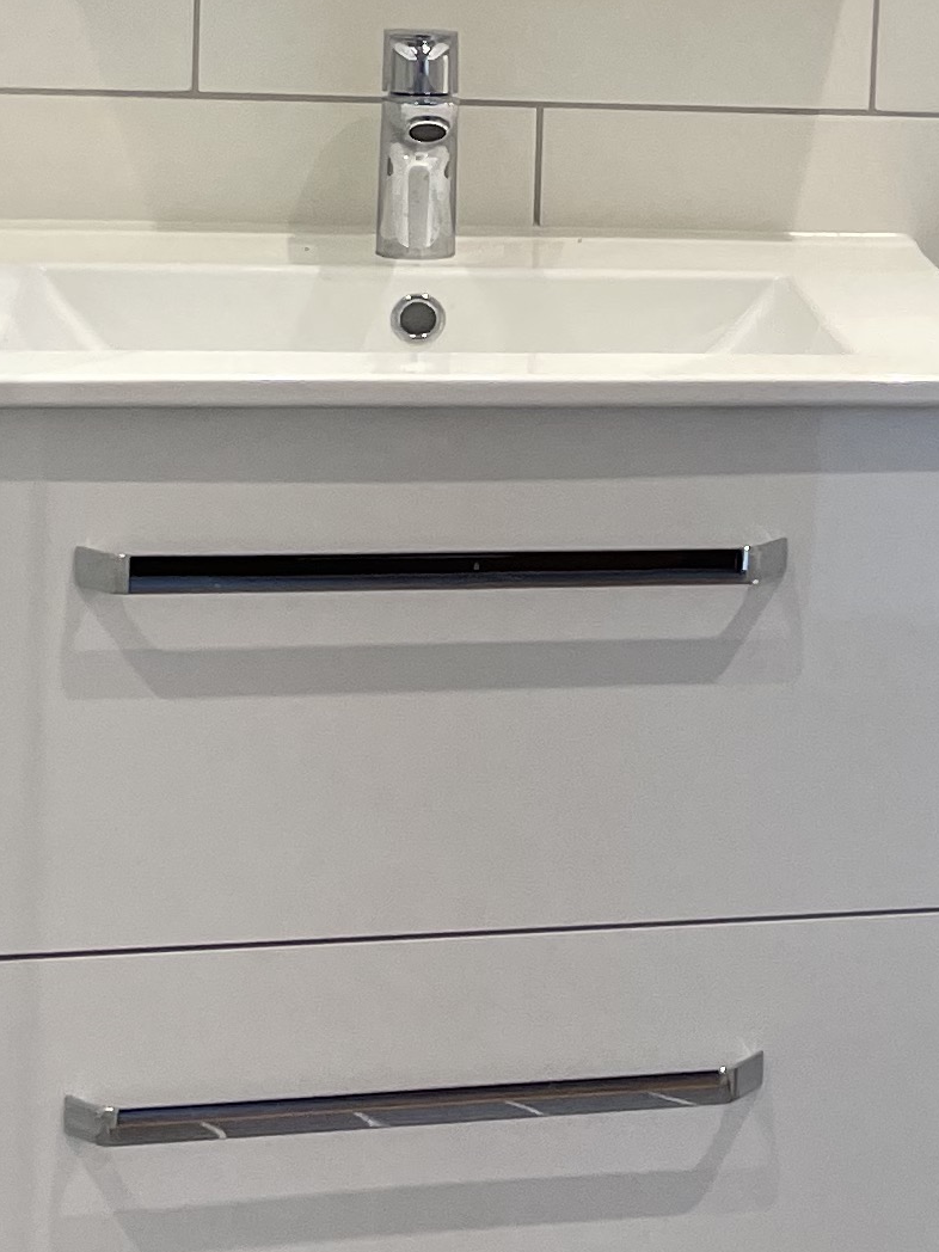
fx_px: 3617
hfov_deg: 13.5
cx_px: 1604
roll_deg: -3.5
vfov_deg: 19.3
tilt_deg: -7.2
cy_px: 161
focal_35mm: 100
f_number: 1.6
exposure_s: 1/100
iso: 50
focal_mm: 4.2
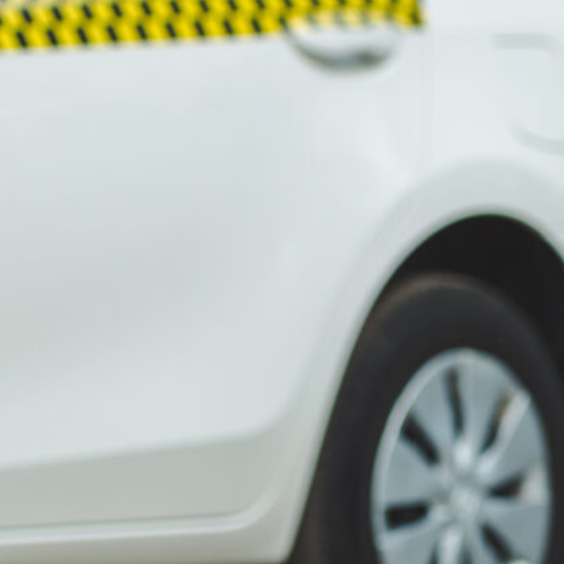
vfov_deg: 3.9
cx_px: -38
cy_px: 236
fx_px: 8221
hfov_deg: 3.9
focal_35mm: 446
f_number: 3.2
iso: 100
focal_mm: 85
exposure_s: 1/800
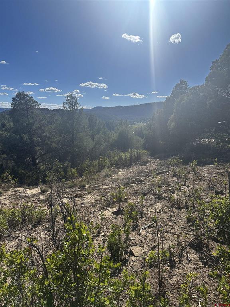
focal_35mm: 24
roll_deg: -2.7
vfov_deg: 71.6
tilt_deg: -10.5
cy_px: 154
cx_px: 115
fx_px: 213
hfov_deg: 56.8
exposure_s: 1/8197
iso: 80
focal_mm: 6.86
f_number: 1.78
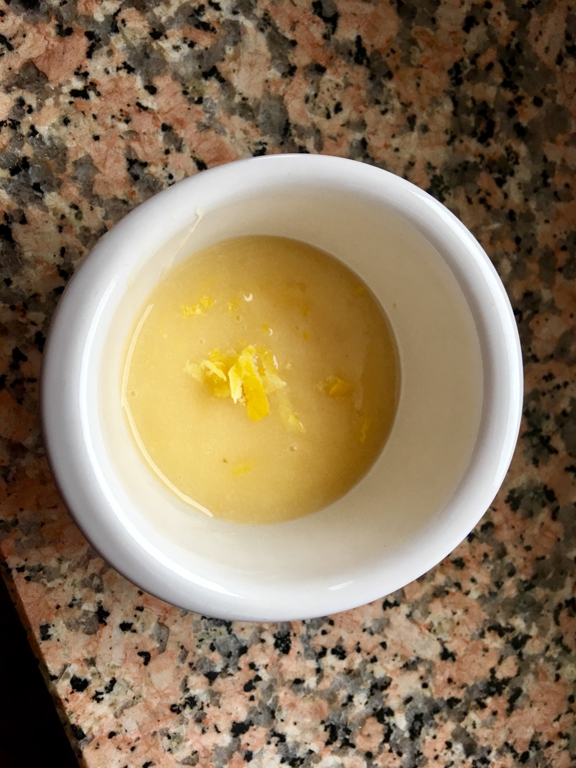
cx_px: 288
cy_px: 384
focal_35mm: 29
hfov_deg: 48.2
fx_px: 643
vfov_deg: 61.7
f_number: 2.2
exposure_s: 1/33
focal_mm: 4.15
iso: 32
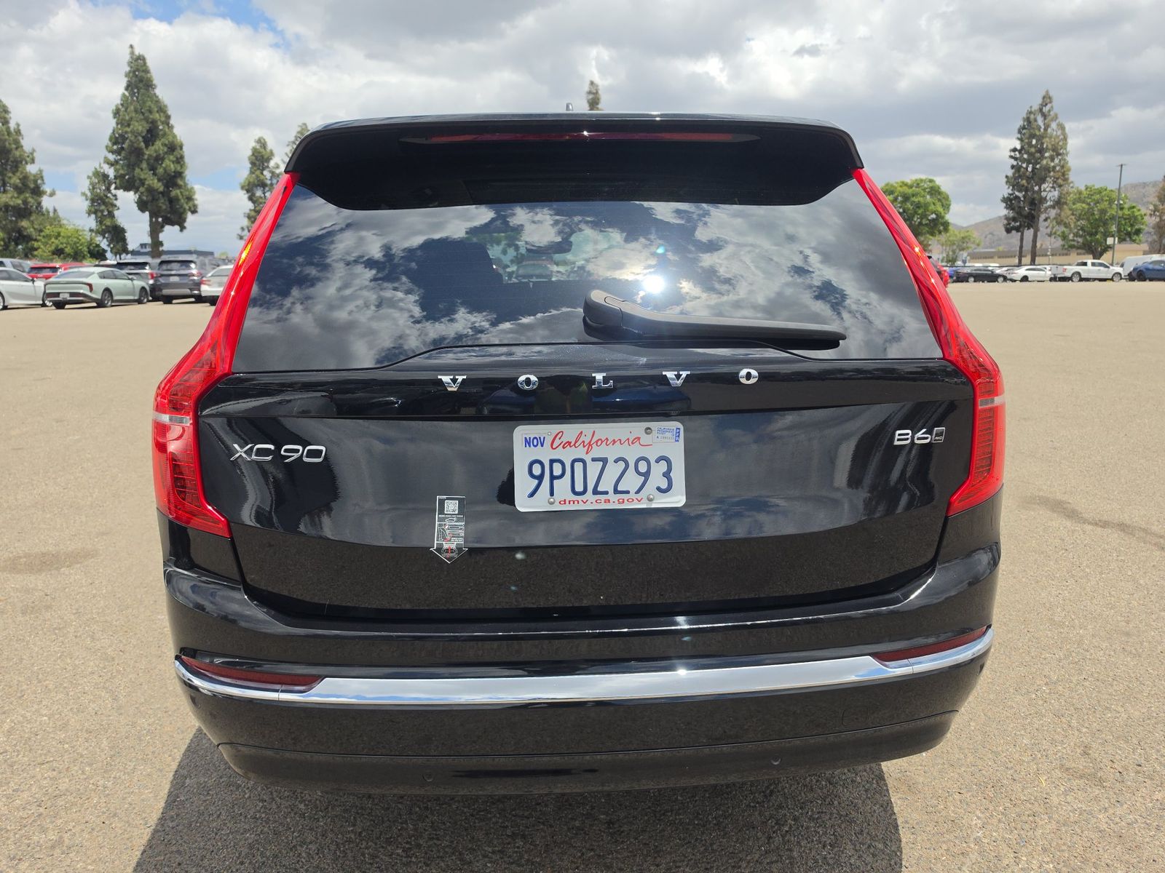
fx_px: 774
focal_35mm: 23
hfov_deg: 73.9
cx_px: 582
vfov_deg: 58.9
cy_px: 436
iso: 64
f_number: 1.4
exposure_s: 1/6148
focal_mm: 6.5
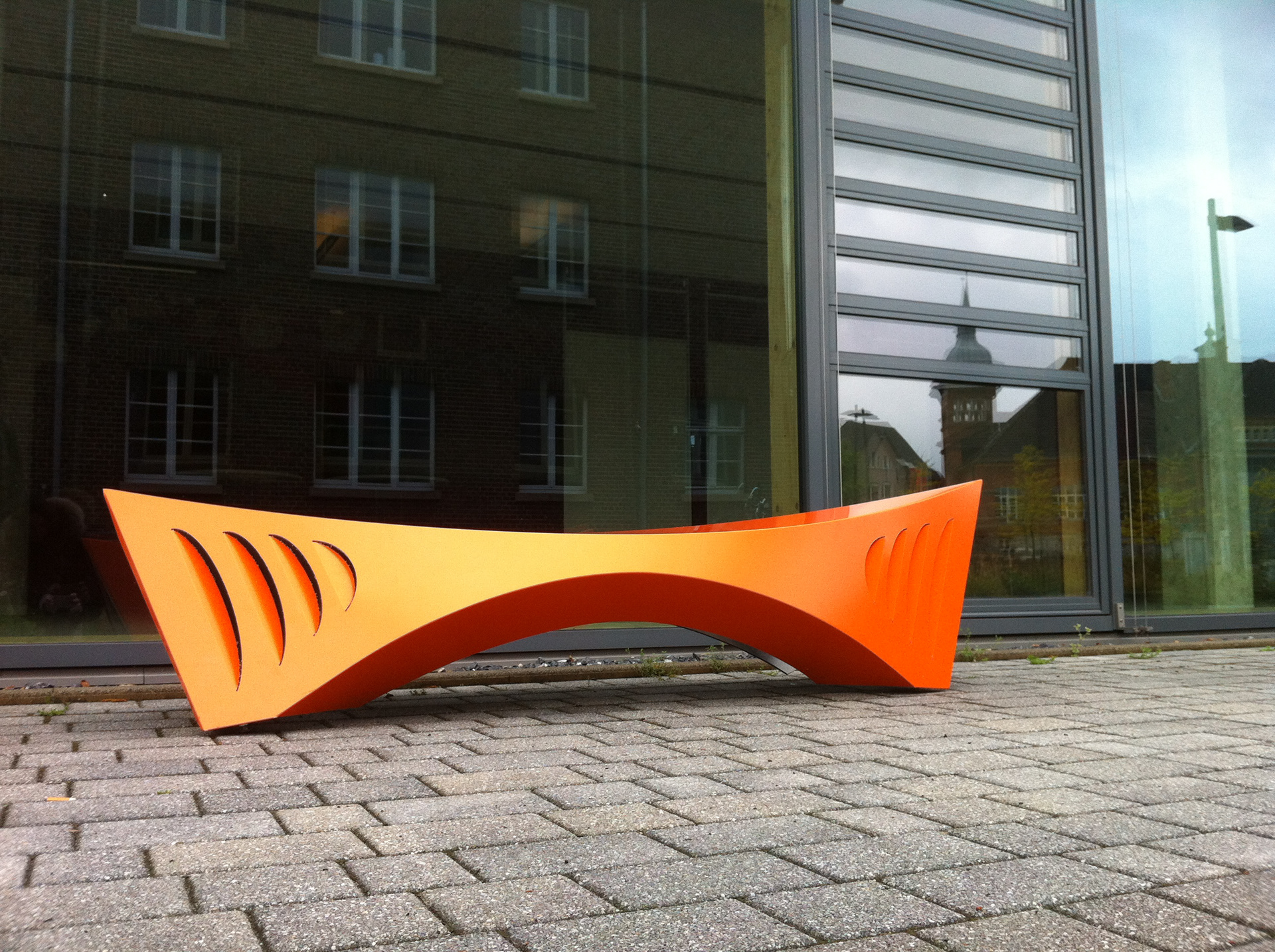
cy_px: 476
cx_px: 638
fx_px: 1287
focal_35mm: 35
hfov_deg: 52.7
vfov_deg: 40.6
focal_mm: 3.85
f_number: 2.8
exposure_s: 1/60
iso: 100
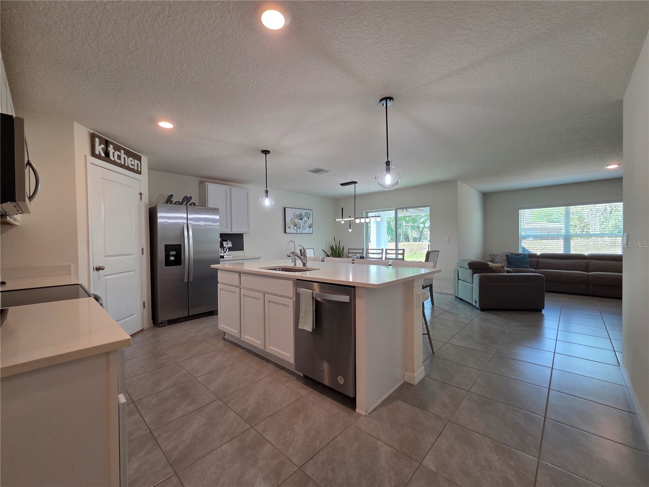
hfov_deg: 106.2
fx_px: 244
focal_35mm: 13
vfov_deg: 89.9
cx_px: 324
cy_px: 244
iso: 160
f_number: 2.2
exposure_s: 1/120
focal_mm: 2.2
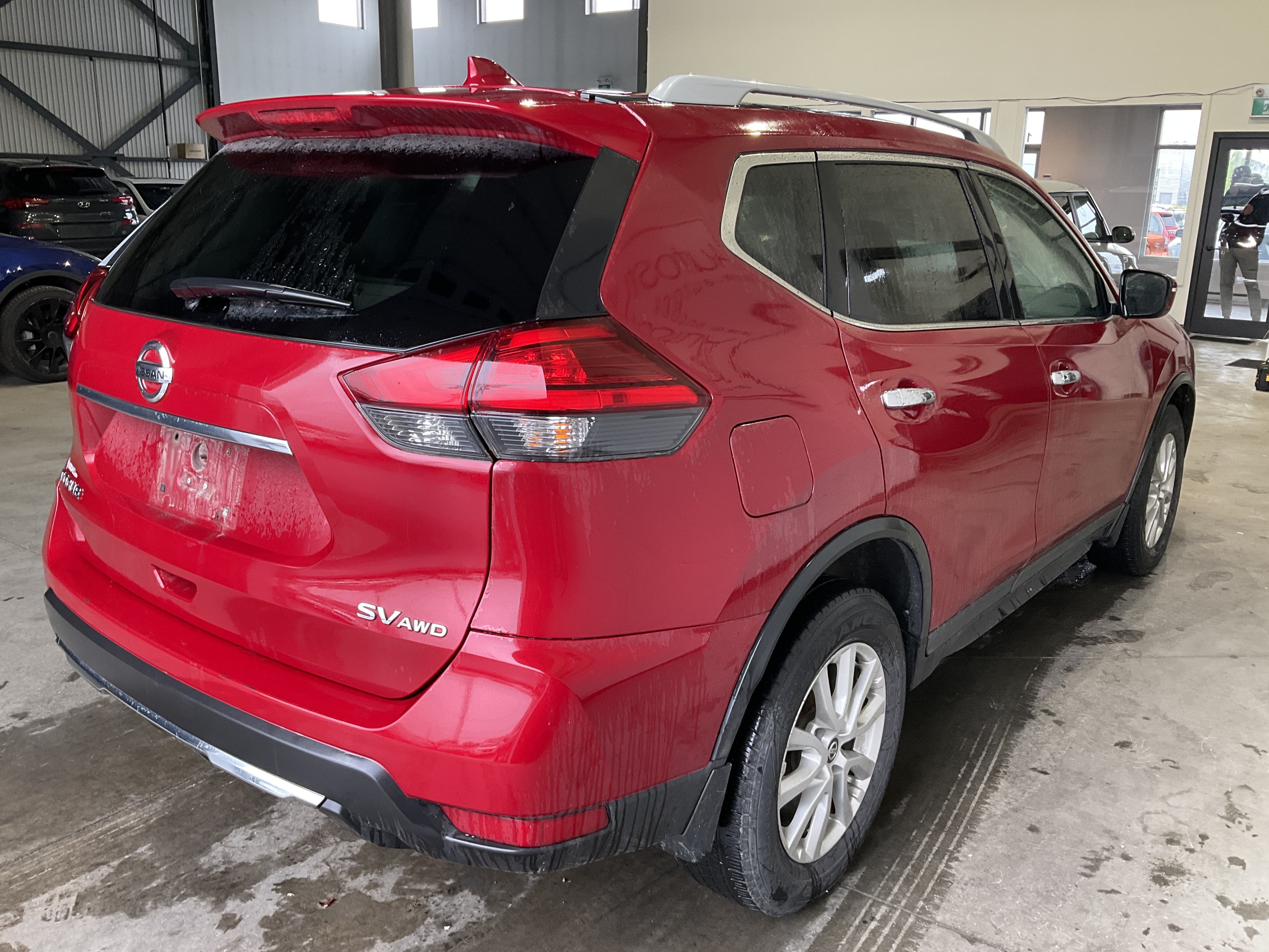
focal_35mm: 29
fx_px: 1063
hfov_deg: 61.7
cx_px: 634
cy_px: 476
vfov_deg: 48.2
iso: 64
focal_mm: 3
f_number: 1.8
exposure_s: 1/66
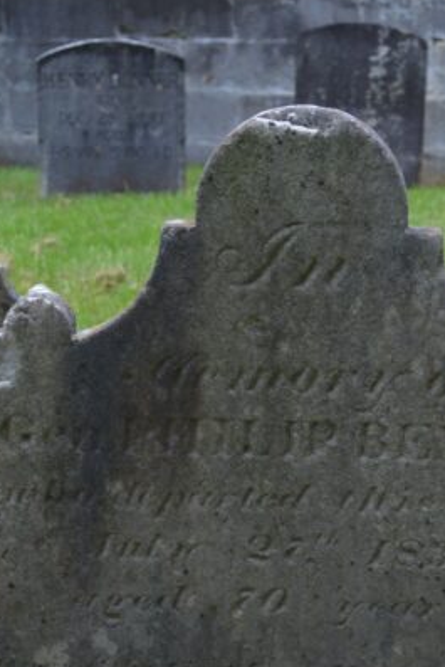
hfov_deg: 9.9
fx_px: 2575
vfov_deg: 14.7
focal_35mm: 139
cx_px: 343
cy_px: 496
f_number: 5
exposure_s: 1/500
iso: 400
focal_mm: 36
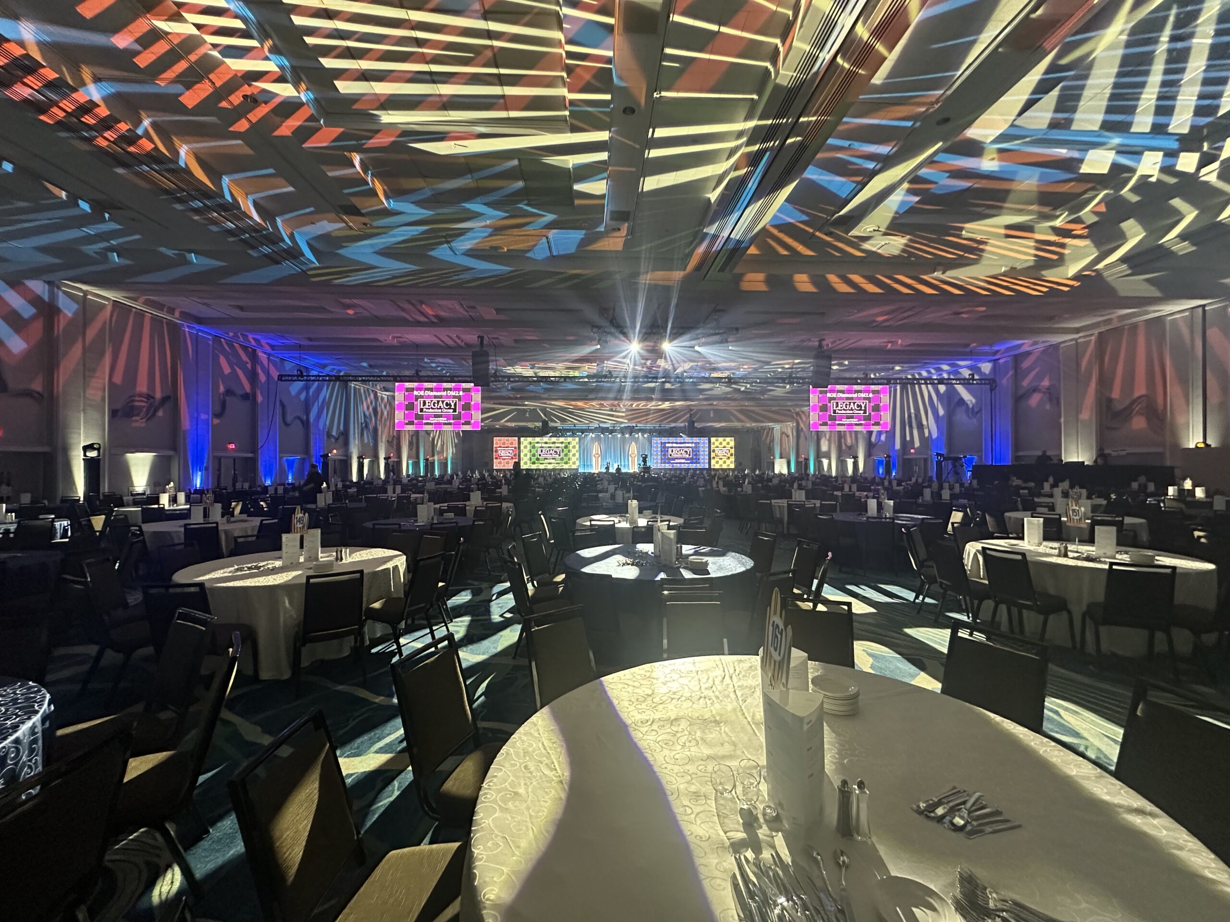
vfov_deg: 85.7
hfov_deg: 102.1
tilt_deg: +0.6
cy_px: 461
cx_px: 615
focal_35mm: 14
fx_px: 497
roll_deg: +0.5
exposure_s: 1/60
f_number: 2.2
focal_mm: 2.22
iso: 800
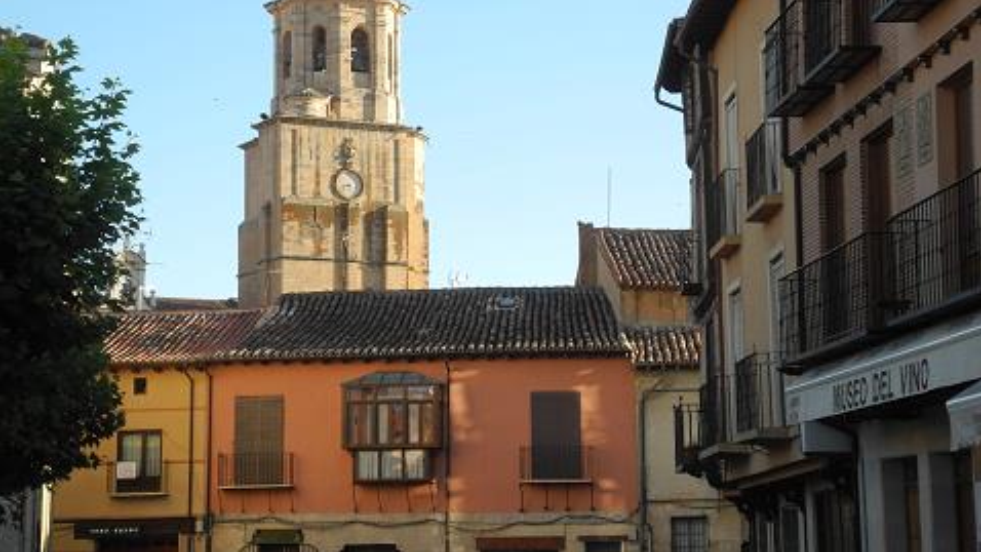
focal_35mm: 93
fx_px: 2419
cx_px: 490
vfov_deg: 13.0
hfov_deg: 22.9
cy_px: 236
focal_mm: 18.1
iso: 100
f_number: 4
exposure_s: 1/320
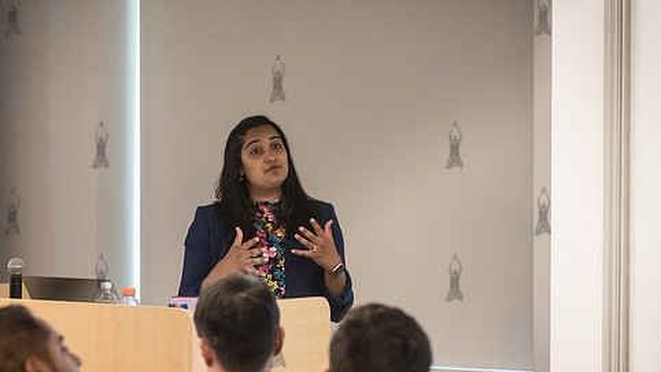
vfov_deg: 6.8
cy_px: 211
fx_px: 3137
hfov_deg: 12.0
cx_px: 277
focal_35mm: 179
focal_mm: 120
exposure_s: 1/250
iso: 4000
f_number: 4.5
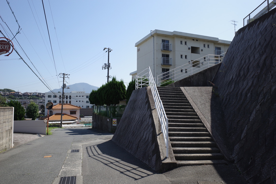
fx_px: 215
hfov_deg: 65.5
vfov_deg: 46.4
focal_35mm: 28
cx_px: 138
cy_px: 92
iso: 200
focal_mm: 18.3
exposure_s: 1/640
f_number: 5.6
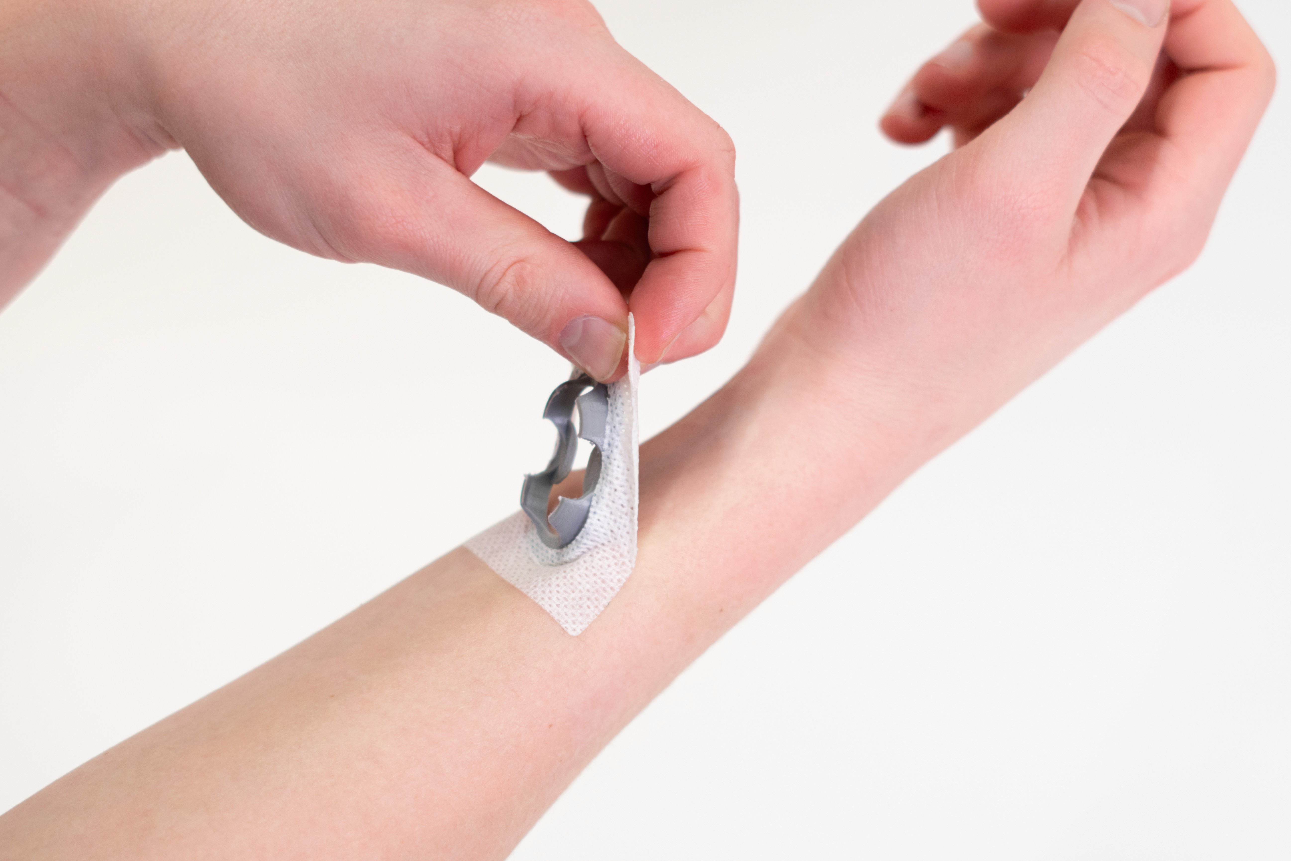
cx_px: 767
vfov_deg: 15.3
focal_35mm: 90
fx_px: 3209
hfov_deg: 22.7
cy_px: 472
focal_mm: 50
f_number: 2.2
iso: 400
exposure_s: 1/160
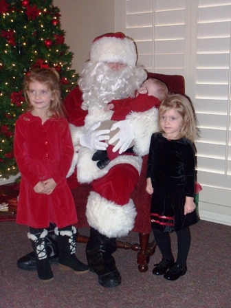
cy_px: 154
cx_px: 116
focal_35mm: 49
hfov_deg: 29.7
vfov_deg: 38.9
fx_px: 436
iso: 200
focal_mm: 8
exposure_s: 1/80
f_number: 4
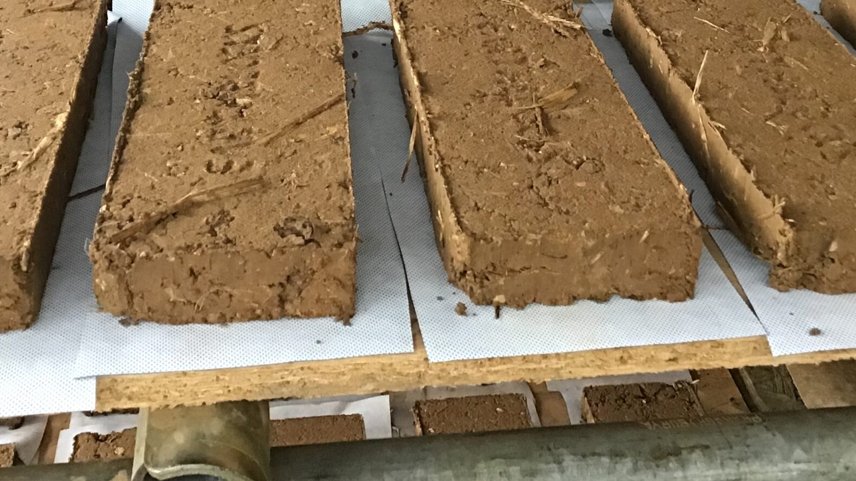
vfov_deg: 20.8
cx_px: 435
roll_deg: -2.2
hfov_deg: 37.8
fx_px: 1248
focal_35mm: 55
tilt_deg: -24.6
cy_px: -38
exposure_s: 1/33
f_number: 2.4
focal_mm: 3.3
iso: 200
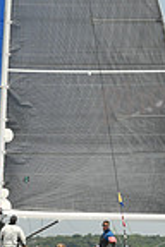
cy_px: 15
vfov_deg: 7.3
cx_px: 9
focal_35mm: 282
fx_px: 1939
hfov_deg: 4.9
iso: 400
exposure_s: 1/1600
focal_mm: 70
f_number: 9
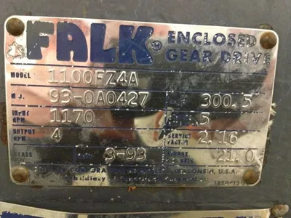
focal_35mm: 35
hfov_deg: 52.6
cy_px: 109
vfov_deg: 40.7
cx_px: 146
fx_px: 294
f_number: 2.4
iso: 640
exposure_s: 1/15
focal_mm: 4.28
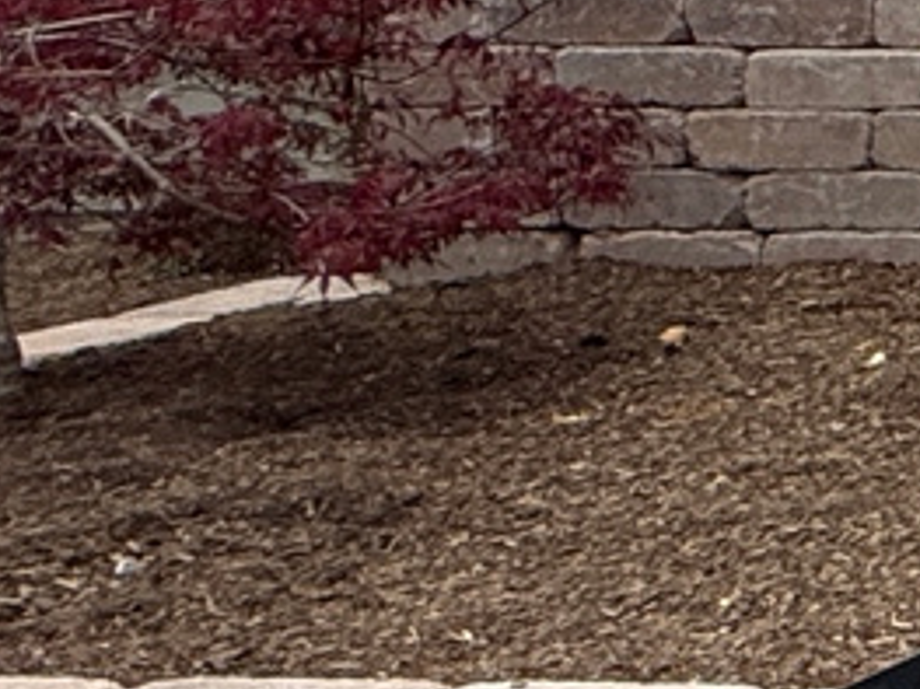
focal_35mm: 109
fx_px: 2896
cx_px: 3071
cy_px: -157
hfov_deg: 10.1
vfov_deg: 13.2
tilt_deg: -0.5
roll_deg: -0.5
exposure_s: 1/664
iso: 64
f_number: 2.2
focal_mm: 2.22
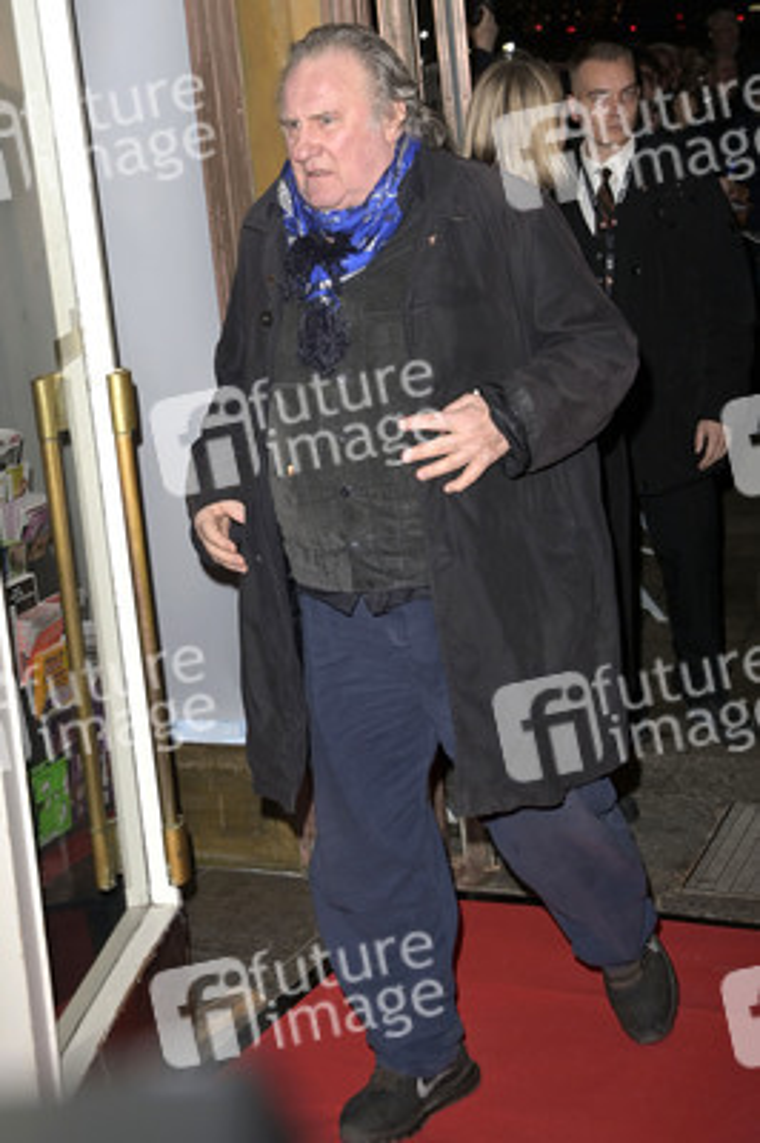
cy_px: 572
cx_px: 380
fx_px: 1776
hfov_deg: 24.2
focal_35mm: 56
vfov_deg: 35.7
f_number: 5.6
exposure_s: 1/250
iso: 640
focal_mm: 56
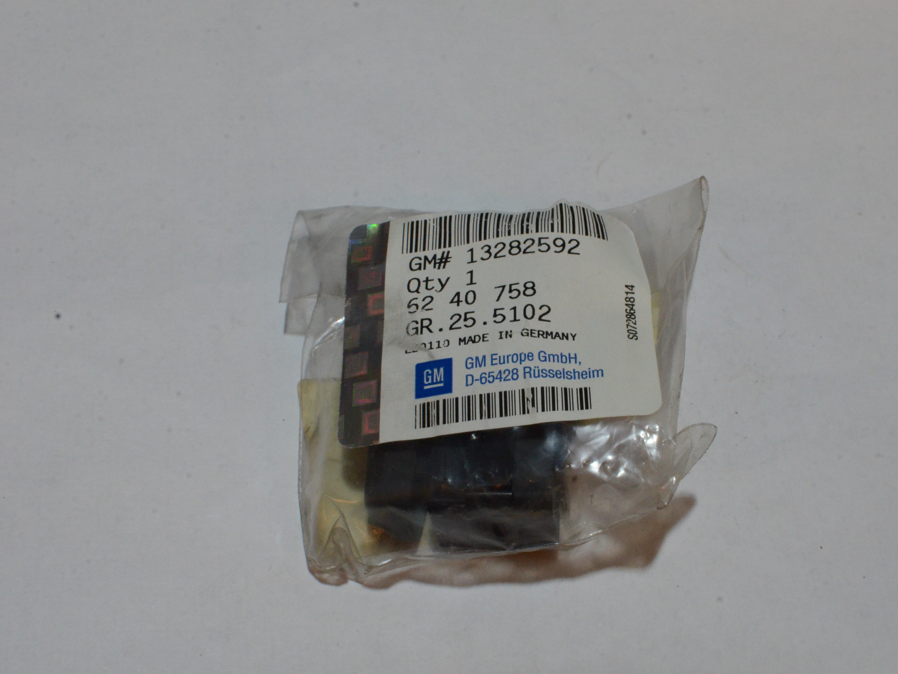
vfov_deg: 25.4
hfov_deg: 33.4
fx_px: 1493
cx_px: 508
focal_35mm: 58
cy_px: 336
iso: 2500
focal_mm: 35
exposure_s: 1/50
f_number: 20
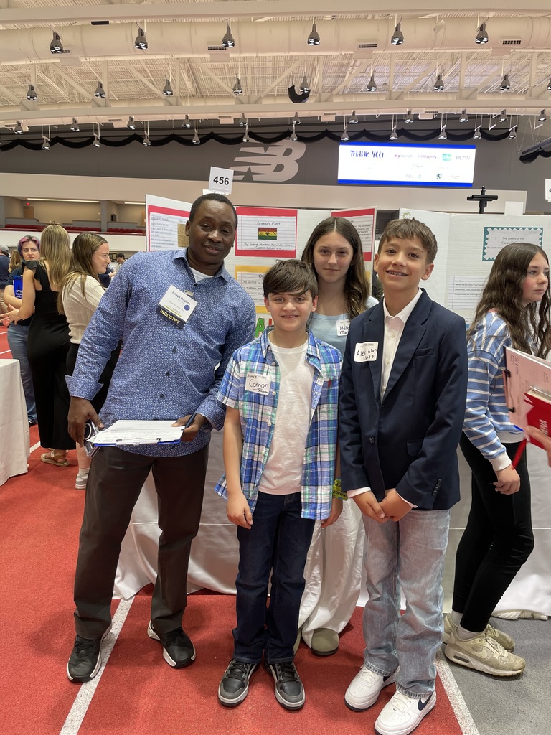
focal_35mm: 26
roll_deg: -1.9
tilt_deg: -8.9
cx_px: 276
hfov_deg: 53.1
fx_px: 552
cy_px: 368
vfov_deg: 67.3
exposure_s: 1/60
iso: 64
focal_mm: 4.2
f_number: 1.6
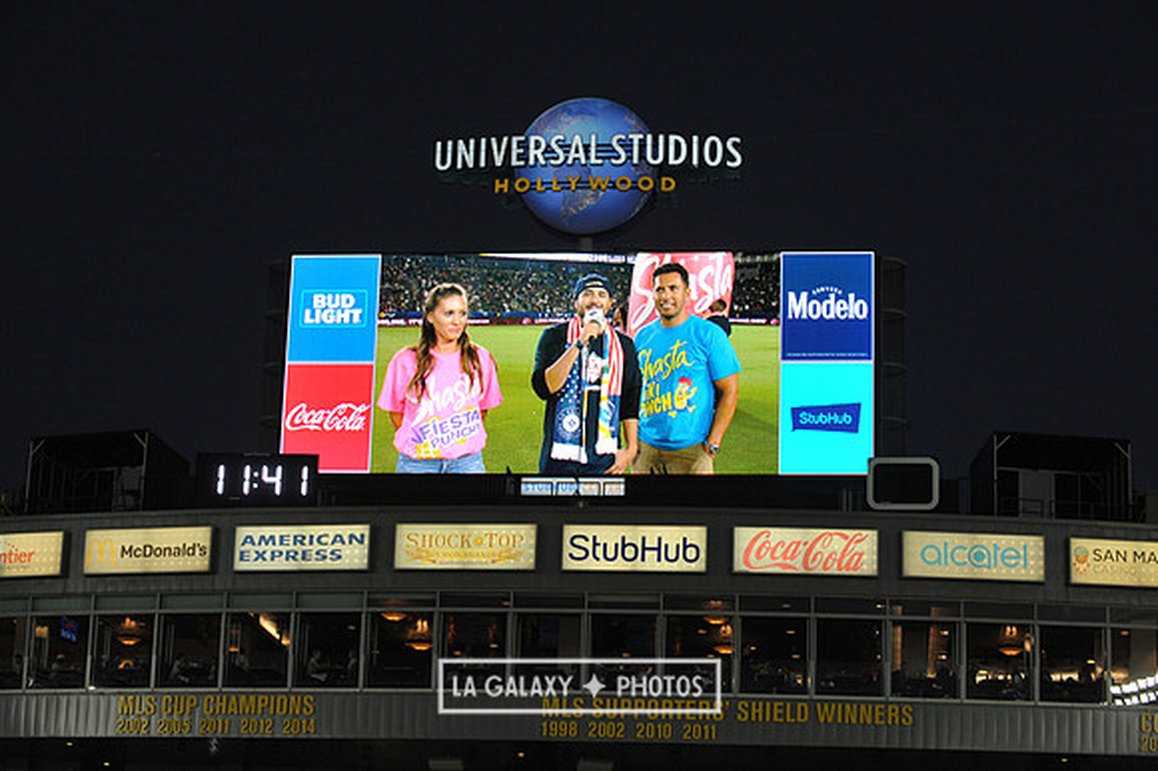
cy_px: 386
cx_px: 579
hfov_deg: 23.7
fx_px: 2765
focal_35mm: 86
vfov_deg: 15.9
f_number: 7.1
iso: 1250
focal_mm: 86
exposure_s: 1/200
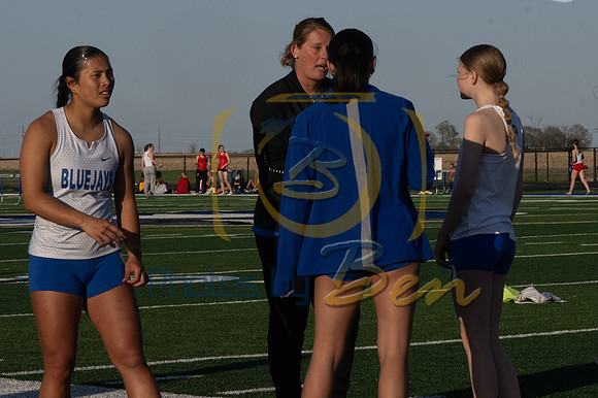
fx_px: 2802
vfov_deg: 8.1
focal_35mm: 169
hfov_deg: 12.2
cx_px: 234
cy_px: 87
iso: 1000
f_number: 18
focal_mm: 70
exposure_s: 1/1000
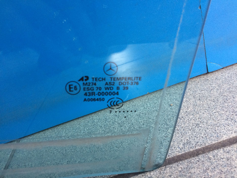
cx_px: 118
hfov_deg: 61.7
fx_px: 199
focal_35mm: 29
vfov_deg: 48.2
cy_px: 89
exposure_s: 1/33
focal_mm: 4.15
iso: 64
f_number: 2.2
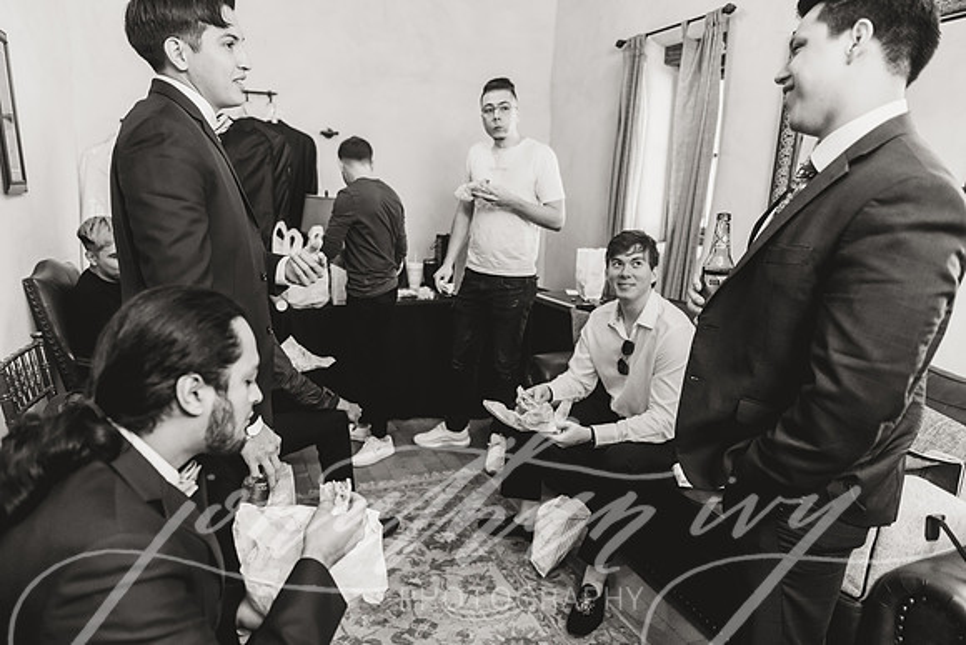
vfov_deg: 53.2
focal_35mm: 24
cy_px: 322
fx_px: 644
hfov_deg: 73.7
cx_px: 483
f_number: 2.8
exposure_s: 1/100
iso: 640
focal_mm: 24
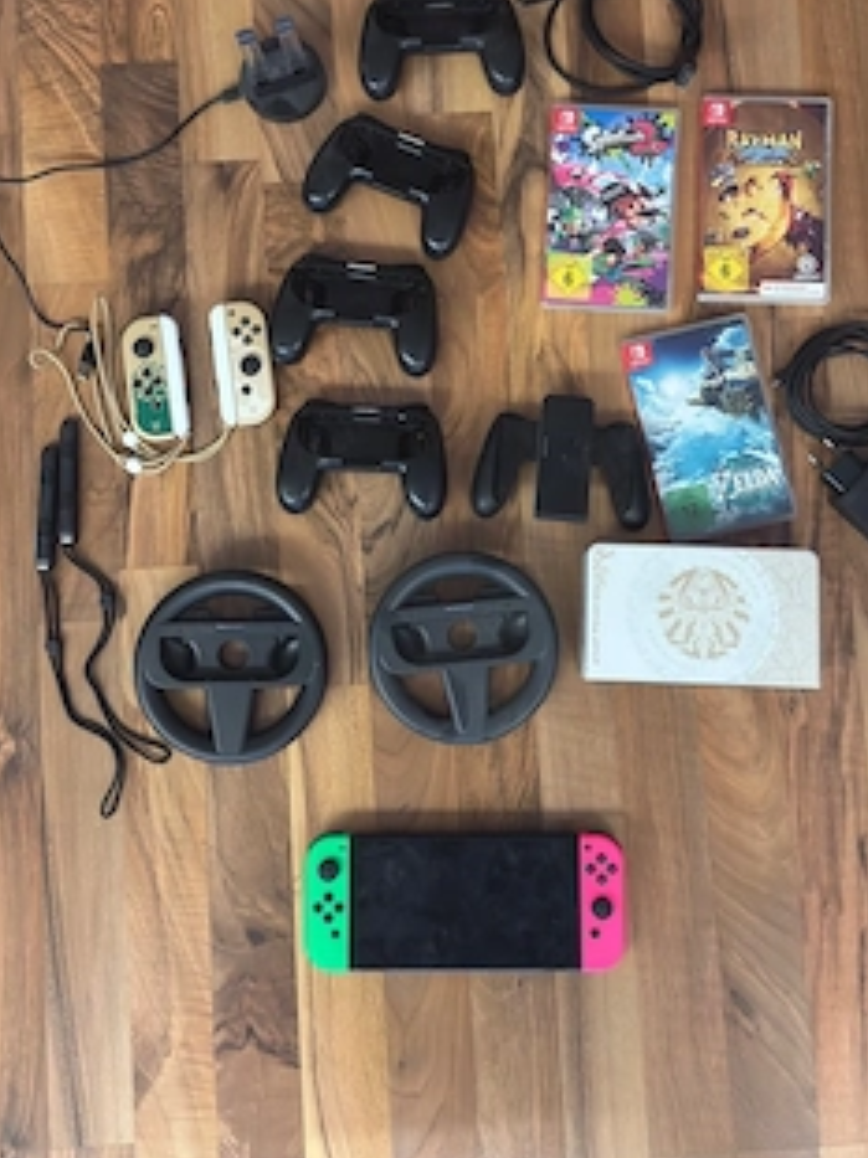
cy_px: 432
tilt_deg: -83.0
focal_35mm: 45
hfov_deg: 32.1
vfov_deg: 41.8
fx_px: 1506
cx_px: 481
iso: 640
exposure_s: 1/40
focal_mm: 6.76
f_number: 1.78
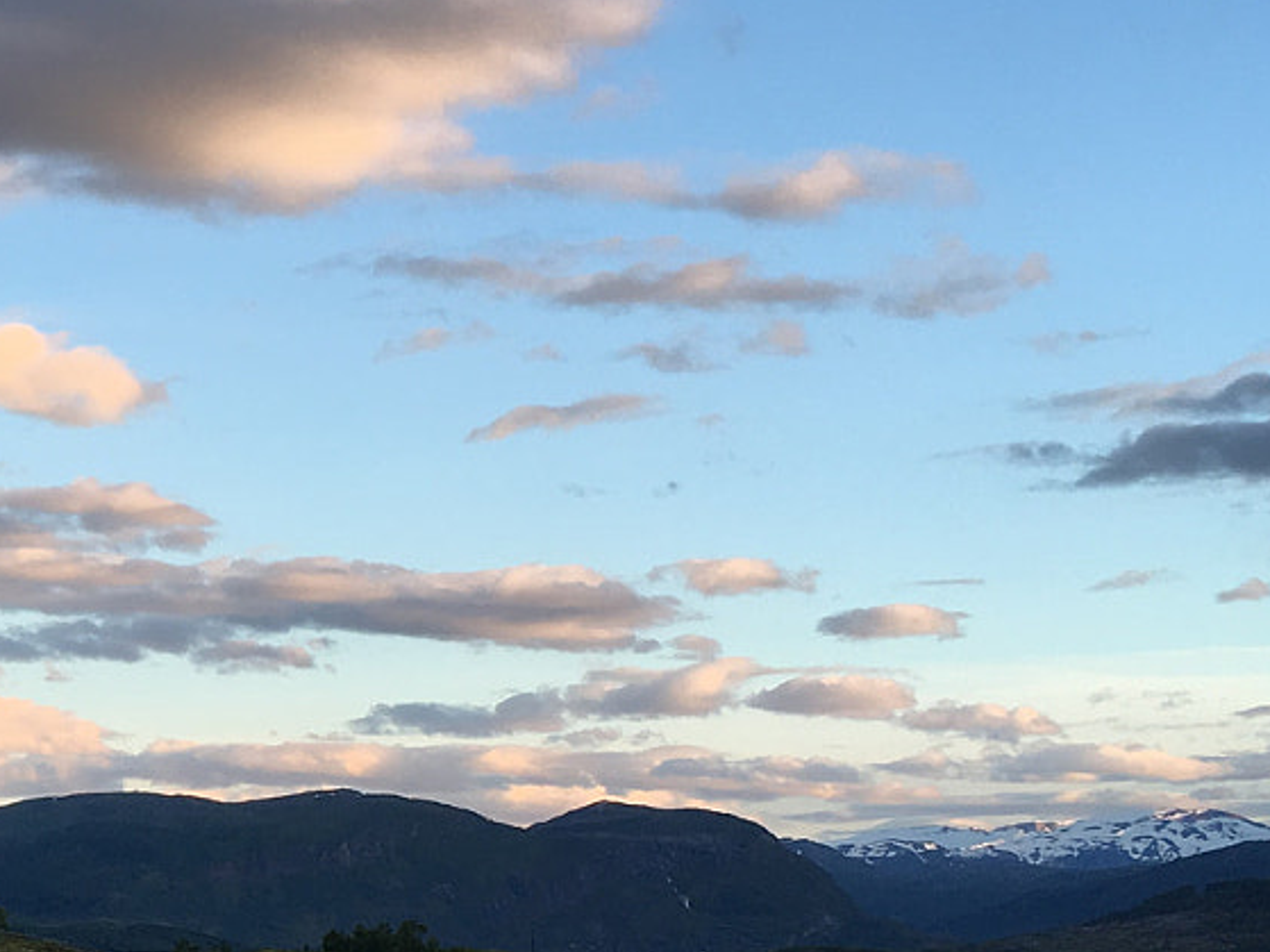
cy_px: 698
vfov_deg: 17.7
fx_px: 3044
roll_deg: -1.0
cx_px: -141
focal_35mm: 83
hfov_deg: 22.2
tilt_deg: +4.8
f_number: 2.2
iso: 25
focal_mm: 4.15
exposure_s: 1/289
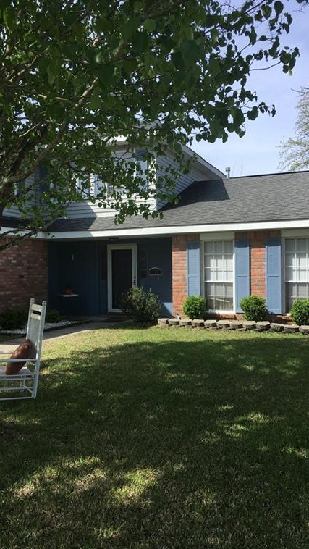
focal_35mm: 32
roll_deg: +0.7
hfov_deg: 36.7
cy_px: 274
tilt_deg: -0.4
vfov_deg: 61.0
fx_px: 466
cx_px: 158
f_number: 2.2
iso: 25
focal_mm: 4.15
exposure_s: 1/884
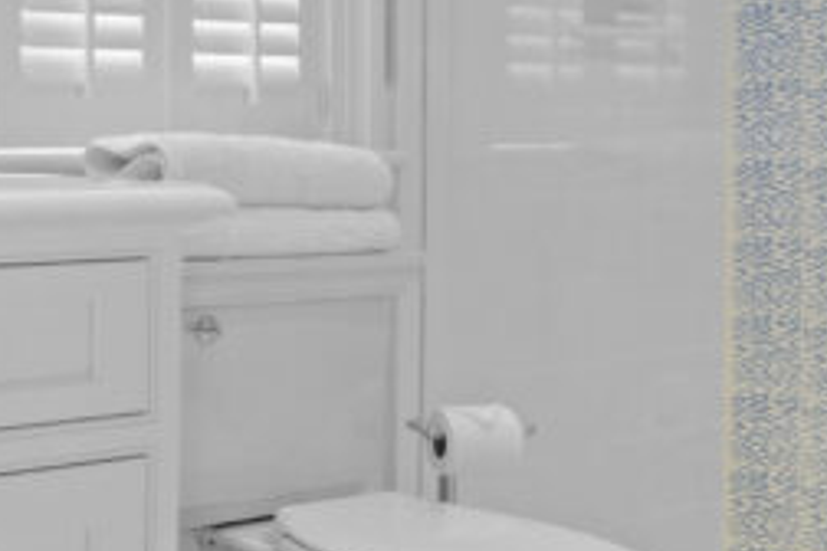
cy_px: 143
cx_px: -256
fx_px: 1493
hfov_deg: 26.2
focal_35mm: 65
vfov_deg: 20.8
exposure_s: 1/15
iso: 400
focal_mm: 16
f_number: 9
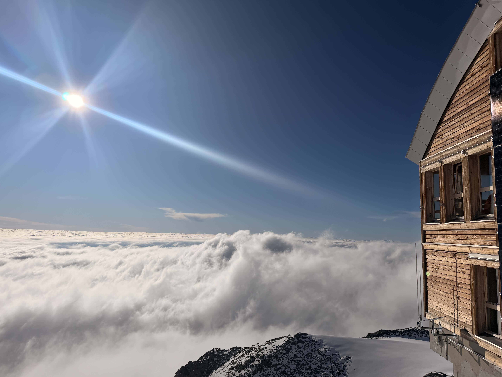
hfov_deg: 71.6
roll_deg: -1.7
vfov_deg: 56.8
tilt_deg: +7.2
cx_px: 251
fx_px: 348
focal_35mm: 24
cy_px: 188
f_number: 1.78
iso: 100
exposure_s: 1/55556
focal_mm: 6.76
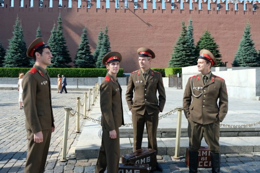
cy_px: 86
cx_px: 130
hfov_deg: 57.2
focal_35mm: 33
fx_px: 238
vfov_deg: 40.0
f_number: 4.5
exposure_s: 1/400
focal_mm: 22
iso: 200
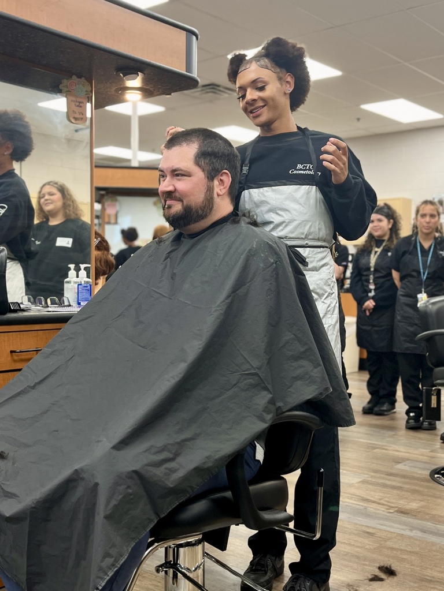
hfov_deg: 53.1
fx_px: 445
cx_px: 222
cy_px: 296
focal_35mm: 26
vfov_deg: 67.3
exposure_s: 1/60
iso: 80
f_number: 1.6
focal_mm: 5.1
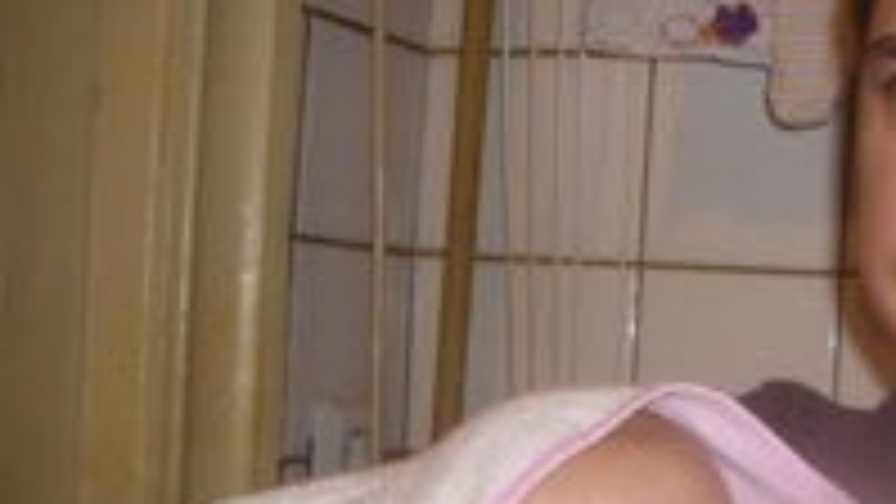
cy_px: 495
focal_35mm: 69
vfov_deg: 17.1
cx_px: 833
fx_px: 1640
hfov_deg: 29.1
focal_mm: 4.6
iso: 100
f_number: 2.8
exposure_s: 1/30
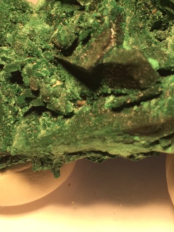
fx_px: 576
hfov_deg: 17.2
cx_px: 93
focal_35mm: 86
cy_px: 75
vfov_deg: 22.6
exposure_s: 1/206
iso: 32
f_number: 2.2
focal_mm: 4.15
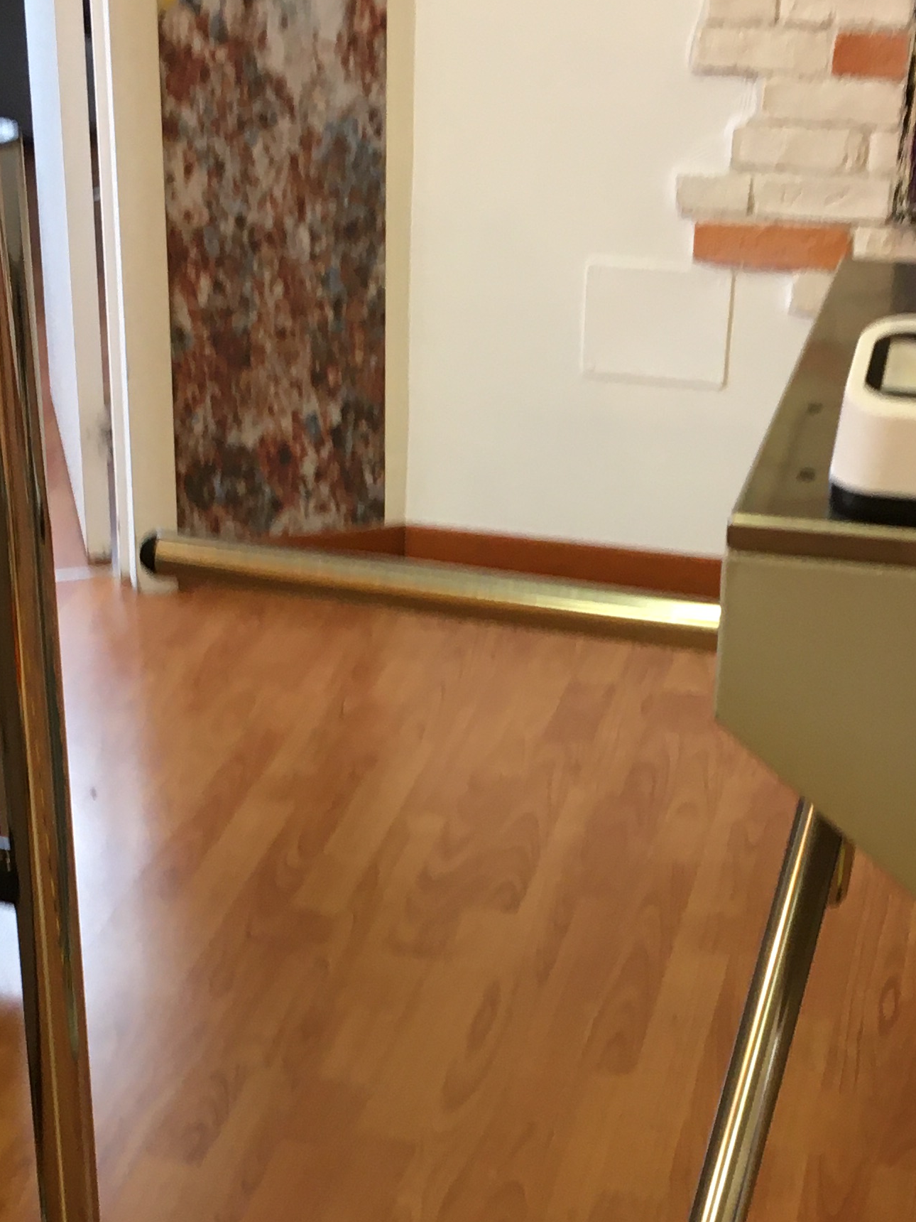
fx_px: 2399
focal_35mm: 68
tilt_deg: -29.3
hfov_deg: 21.6
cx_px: 429
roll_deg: +1.1
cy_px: 865
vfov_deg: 28.3
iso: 80
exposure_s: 1/33
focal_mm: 4.15
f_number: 2.2
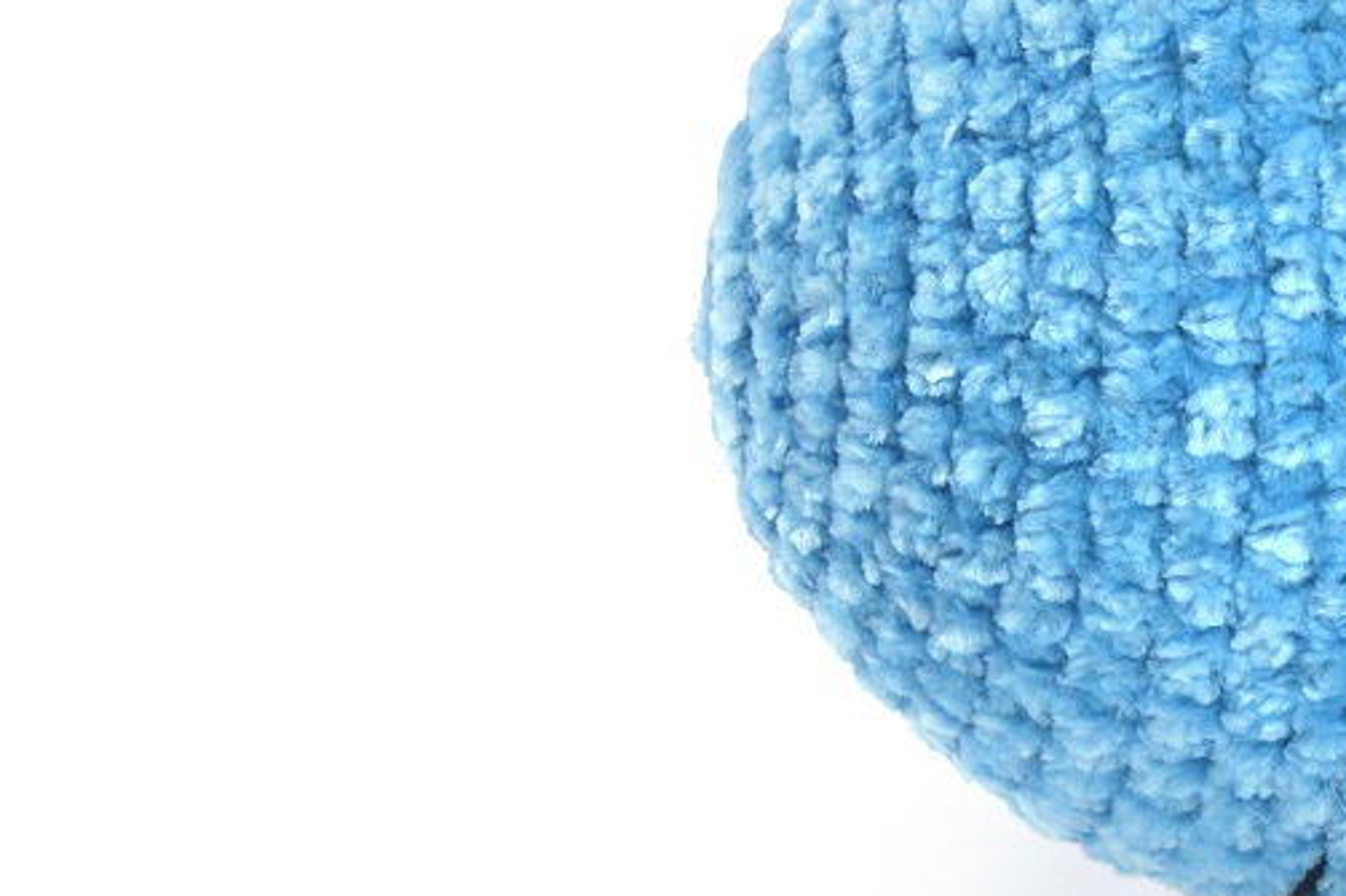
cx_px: 2114
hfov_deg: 12.4
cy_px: 441
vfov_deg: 8.8
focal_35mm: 156
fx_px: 5823
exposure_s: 1/60
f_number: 8
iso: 400
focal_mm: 29
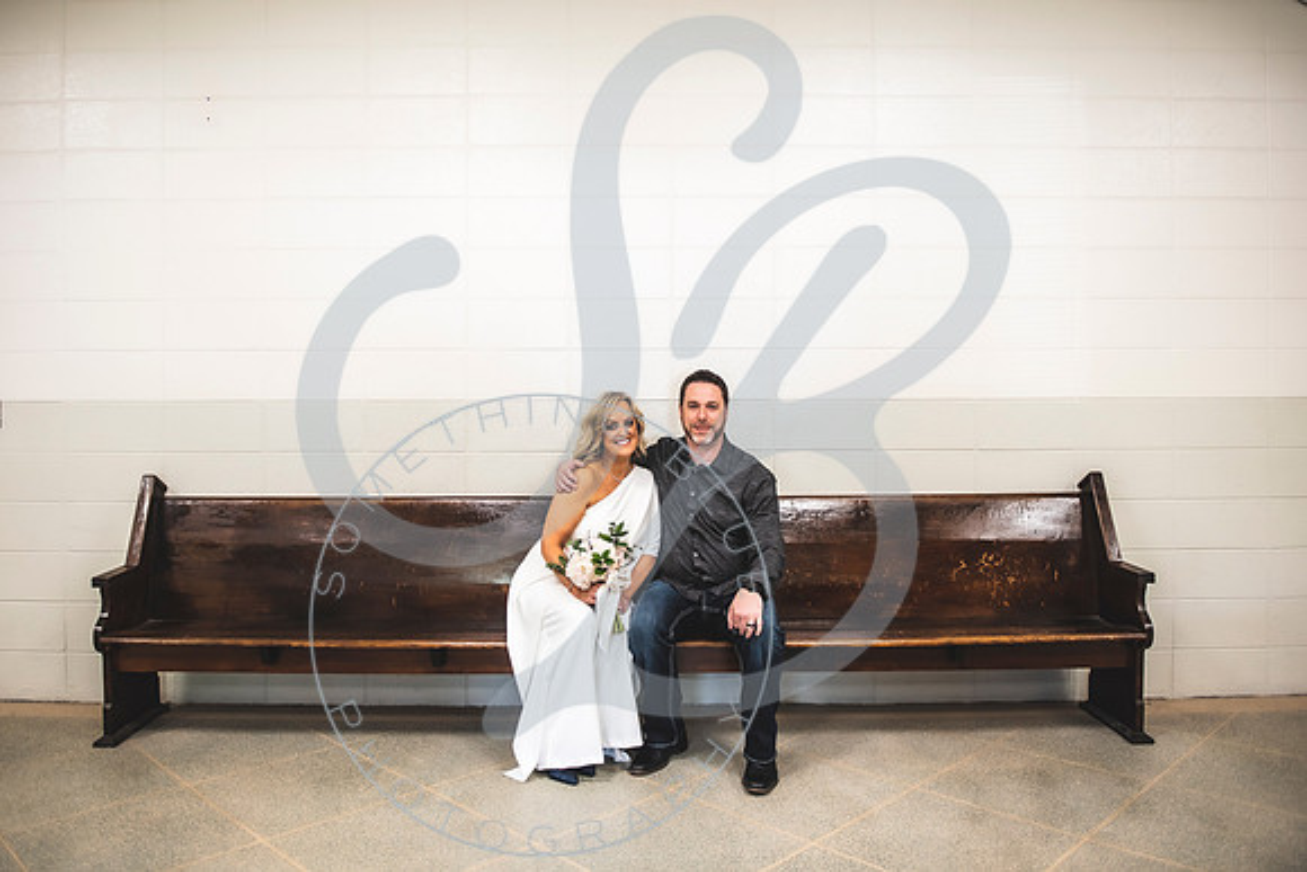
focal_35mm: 27
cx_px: 629
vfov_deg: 48.0
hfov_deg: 67.5
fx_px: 978
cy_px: 384
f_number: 2.8
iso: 500
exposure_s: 1/160
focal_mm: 24
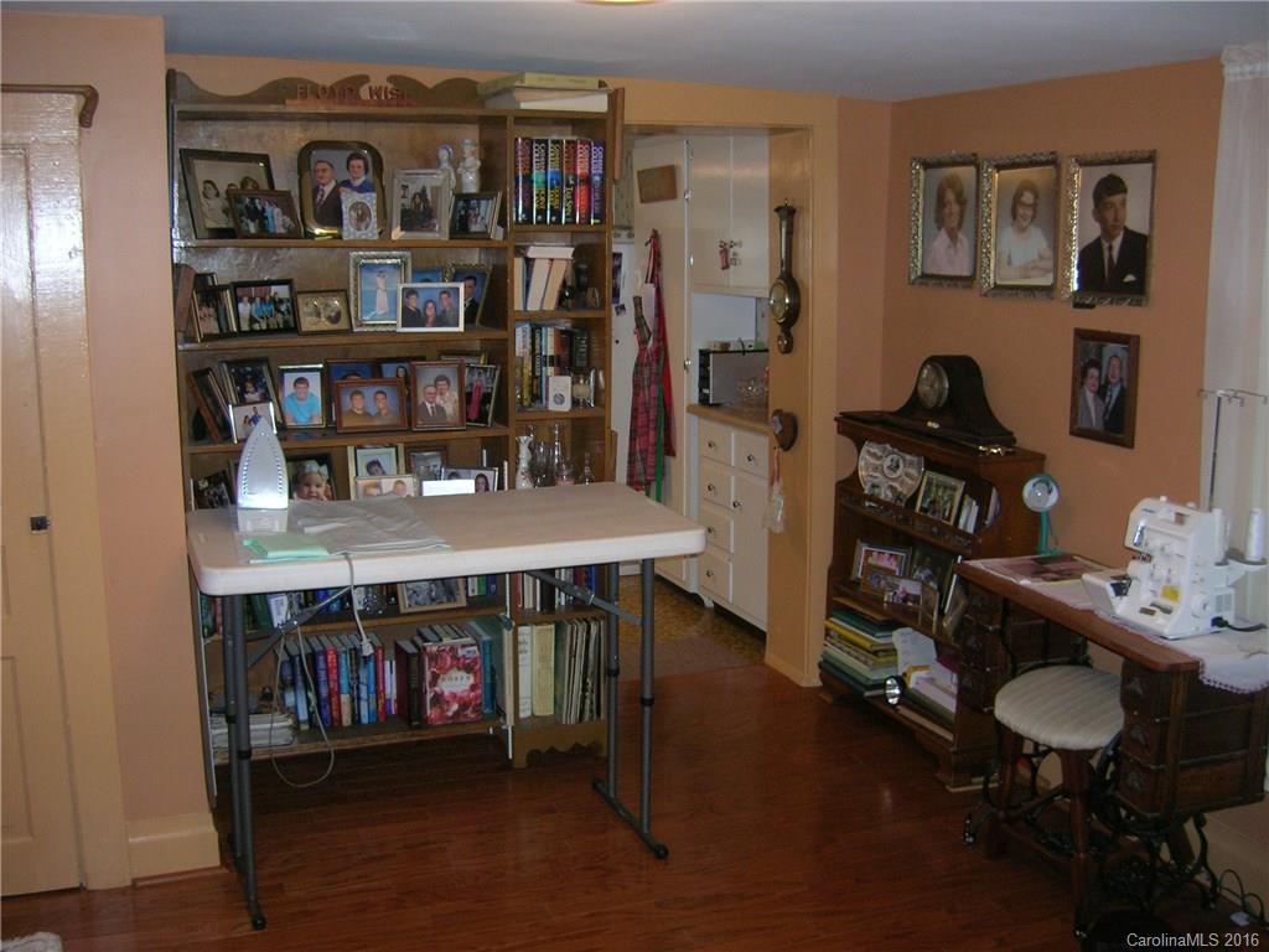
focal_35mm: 34
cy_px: 476
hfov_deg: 54.0
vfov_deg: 41.8
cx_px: 634
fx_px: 1246
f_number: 2.9
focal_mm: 5.7
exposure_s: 1/60.1
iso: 115
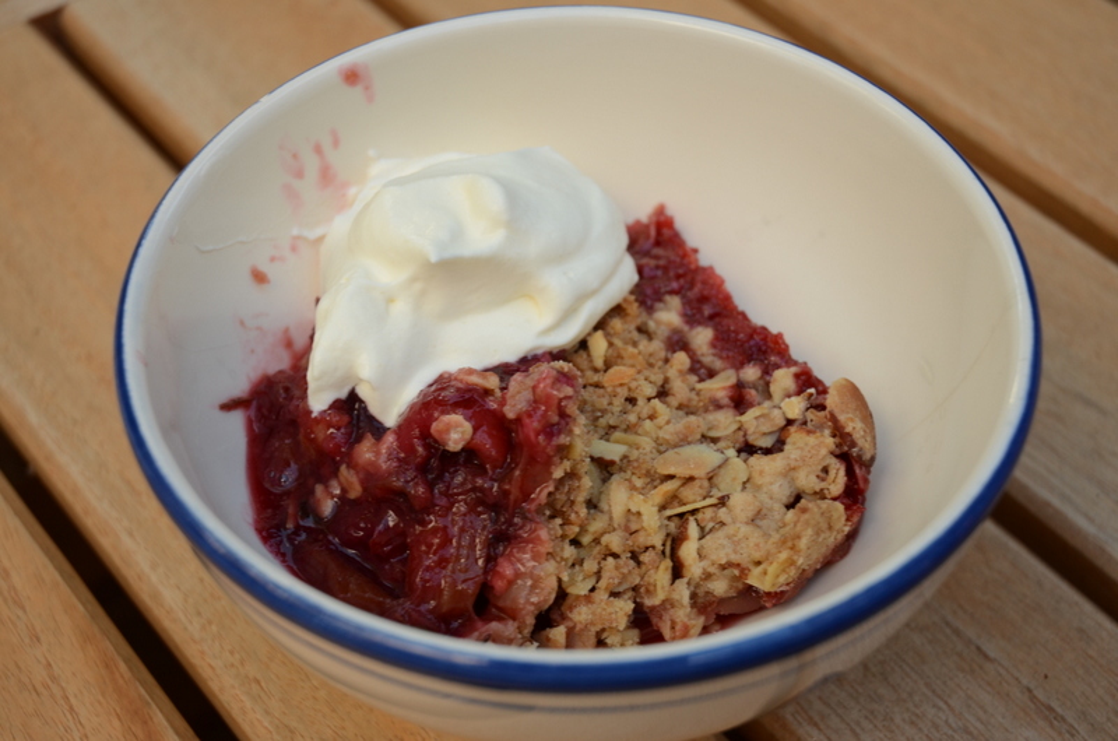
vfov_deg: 22.5
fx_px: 1860
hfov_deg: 33.5
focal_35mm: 60
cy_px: 370
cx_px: 559
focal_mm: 40
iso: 200
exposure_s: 1/80
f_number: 4.5
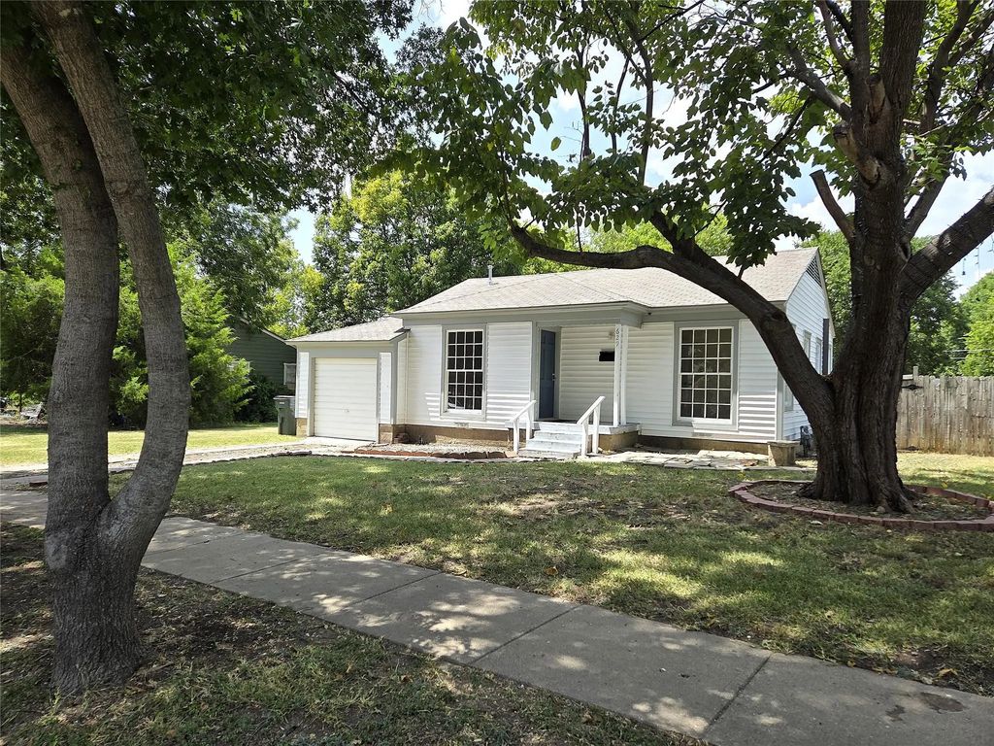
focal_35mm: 23
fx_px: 660
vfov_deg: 58.9
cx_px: 497
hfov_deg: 73.9
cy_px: 373
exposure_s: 1/2352
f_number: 1.8
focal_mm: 5.4
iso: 80
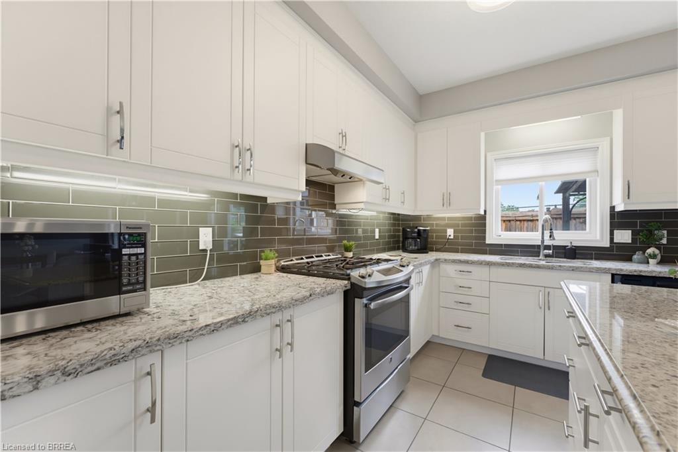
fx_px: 286
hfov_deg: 99.7
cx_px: 339
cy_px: 226
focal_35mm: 15
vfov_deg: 76.5
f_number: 8
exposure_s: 1/6
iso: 400
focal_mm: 15.2
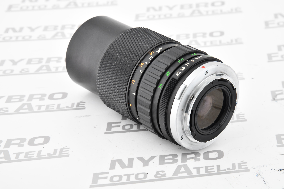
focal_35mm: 120
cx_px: 142
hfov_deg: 17.1
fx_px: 947
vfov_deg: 11.4
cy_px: 94
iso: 2500
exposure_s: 1/160
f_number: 16
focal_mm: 120
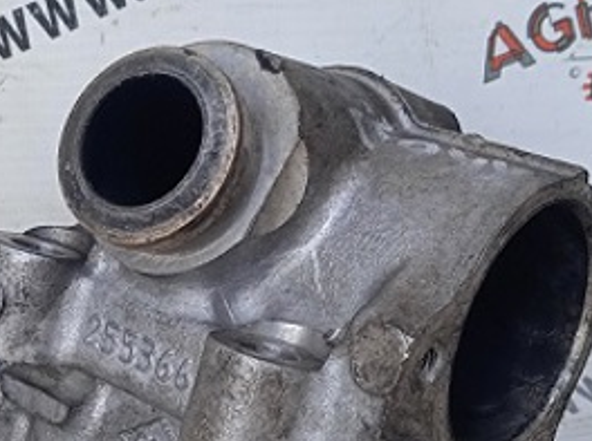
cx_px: 292
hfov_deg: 28.6
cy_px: 332
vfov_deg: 21.4
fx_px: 1161
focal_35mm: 68
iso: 100
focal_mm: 3.43
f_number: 2.2
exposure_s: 1/139
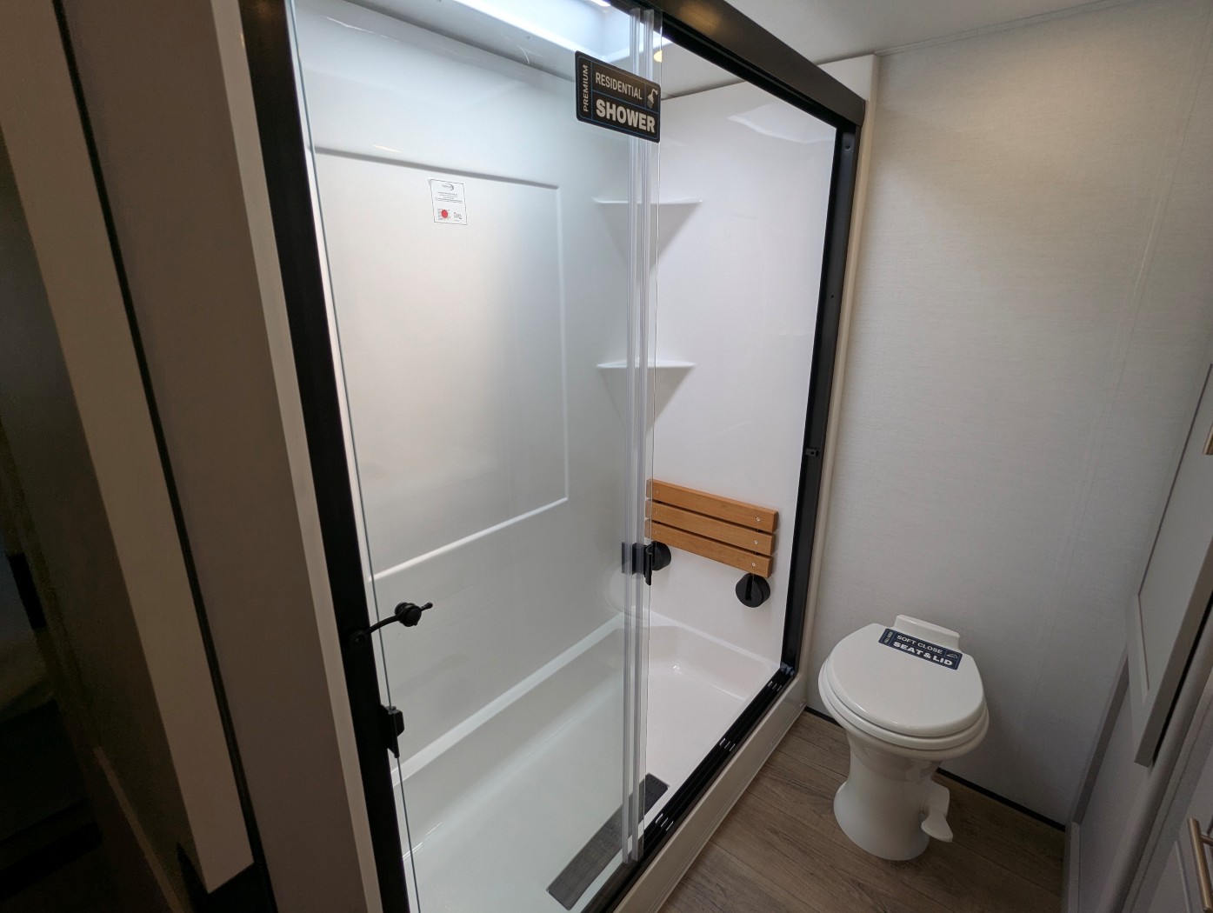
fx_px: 561
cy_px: 456
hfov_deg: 94.4
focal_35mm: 16
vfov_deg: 78.2
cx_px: 606
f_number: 2.2
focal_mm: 2.35
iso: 57
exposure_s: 1/276
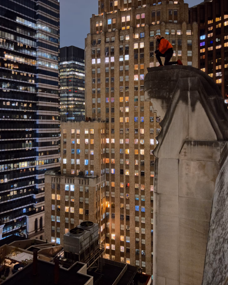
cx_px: 113
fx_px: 236
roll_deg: +0.3
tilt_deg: -0.3
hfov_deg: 51.5
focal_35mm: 28
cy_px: 132
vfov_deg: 62.1
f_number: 1.5
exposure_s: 1/9
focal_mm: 5.7
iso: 1250
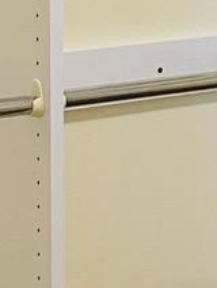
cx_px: 326
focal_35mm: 180
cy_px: -149
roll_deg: +0.7
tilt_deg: -3.9
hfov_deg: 8.1
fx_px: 1503
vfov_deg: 10.6
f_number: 1.6
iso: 125
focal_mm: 5.1
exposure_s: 1/60
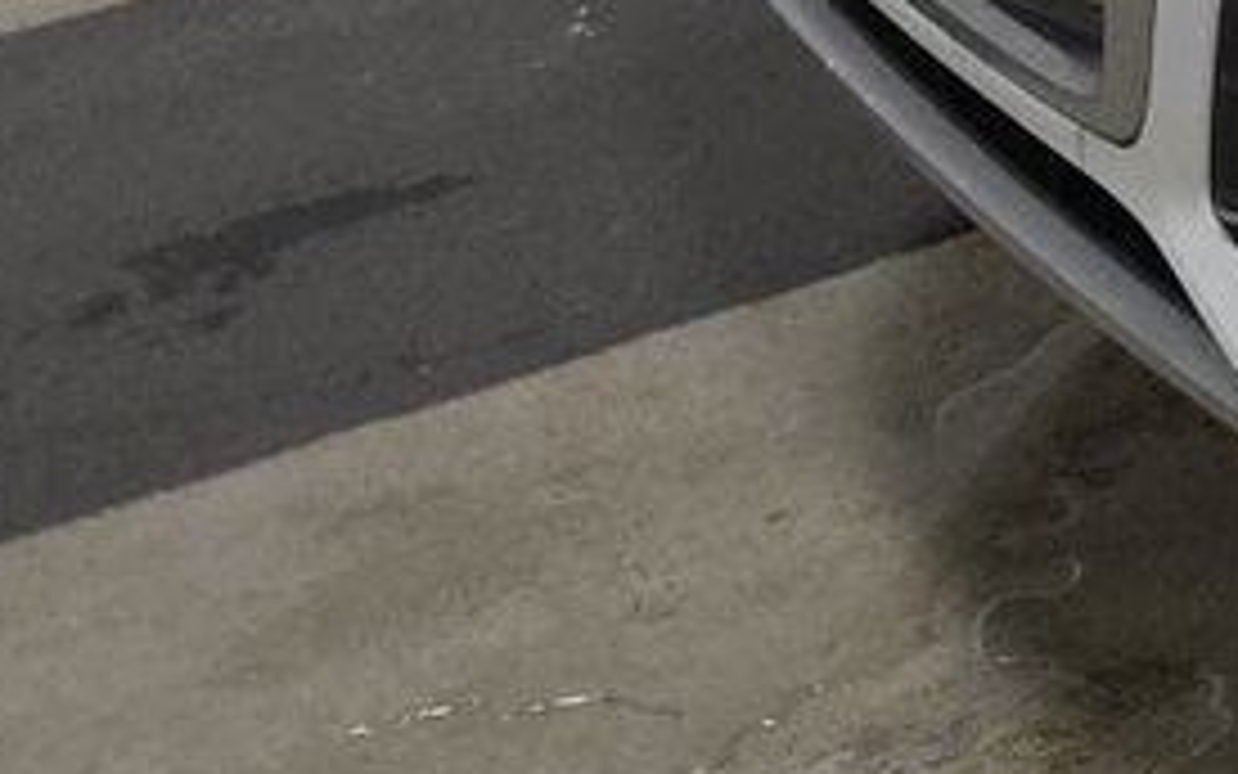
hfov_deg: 10.9
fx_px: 4792
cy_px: -864
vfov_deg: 8.7
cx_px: 3498
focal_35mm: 142
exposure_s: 1/100
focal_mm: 6.5
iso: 249
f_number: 1.4
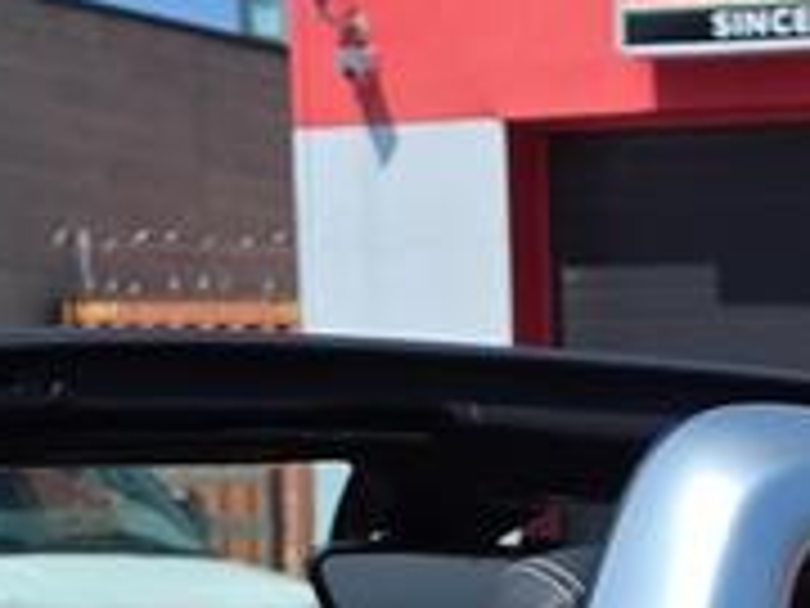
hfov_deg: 11.4
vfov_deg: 7.6
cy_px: 1982
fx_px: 3838
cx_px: 1341
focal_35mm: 164
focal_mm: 6.3
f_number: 1.7
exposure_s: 1/6574
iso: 80
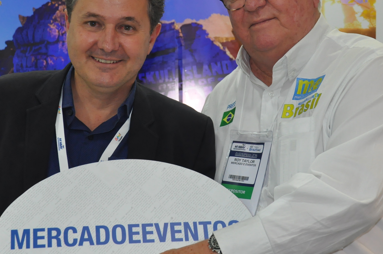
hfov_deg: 21.9
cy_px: 109
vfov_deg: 14.7
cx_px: 189
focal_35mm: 93
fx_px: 988
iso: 1000
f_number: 4.5
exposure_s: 1/80
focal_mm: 38
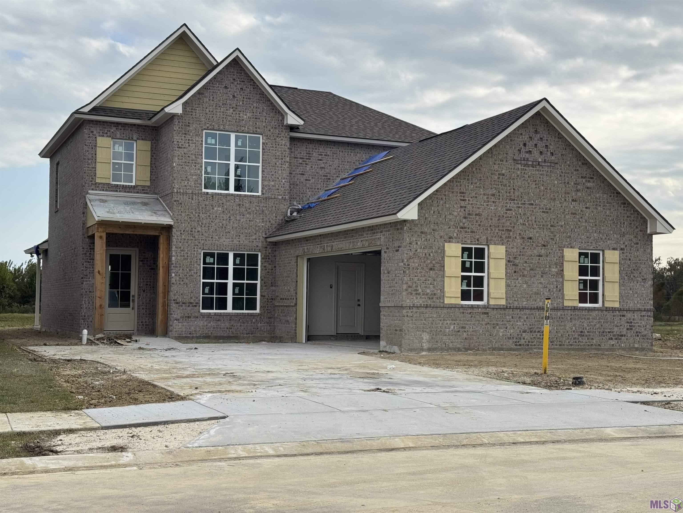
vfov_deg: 30.3
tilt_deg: +2.5
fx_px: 947
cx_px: 342
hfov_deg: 39.7
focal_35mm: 48
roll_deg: -1.3
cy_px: 256
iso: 64
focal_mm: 6.76
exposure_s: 1/3817
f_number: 1.78
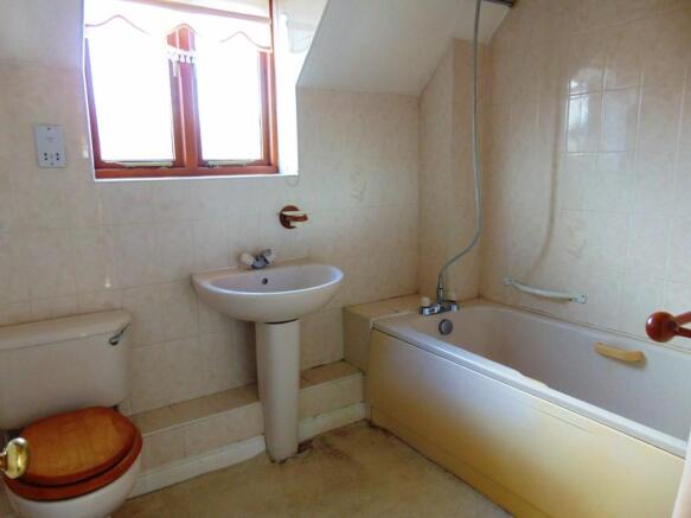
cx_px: 346
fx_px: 499
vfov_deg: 54.9
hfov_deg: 69.4
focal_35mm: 25
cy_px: 259
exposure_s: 1/30
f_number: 3
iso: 160
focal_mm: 4.5
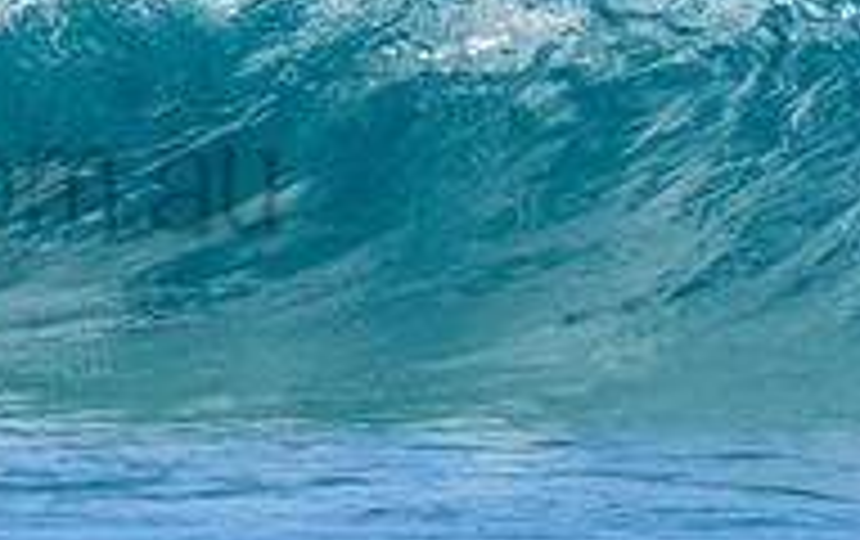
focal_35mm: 2318
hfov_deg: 0.9
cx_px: -198
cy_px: 128
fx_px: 54409
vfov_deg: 0.6
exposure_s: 1/2000
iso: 250
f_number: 5.6
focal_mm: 500
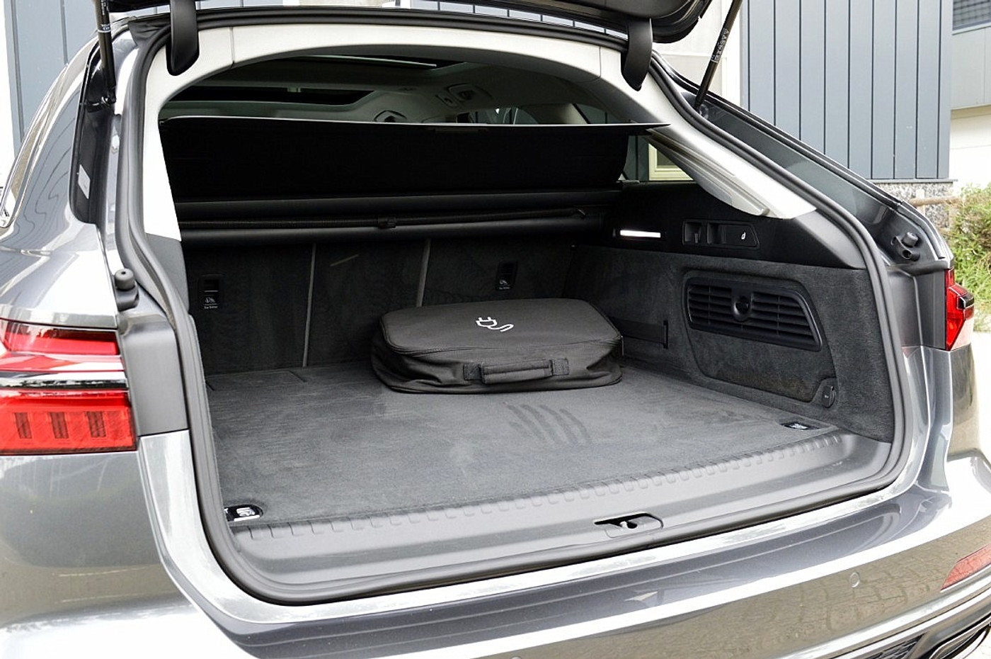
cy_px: 330
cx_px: 496
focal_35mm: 36
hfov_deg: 53.2
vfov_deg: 36.8
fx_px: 990
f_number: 8
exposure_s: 1/60
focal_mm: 24
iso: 800
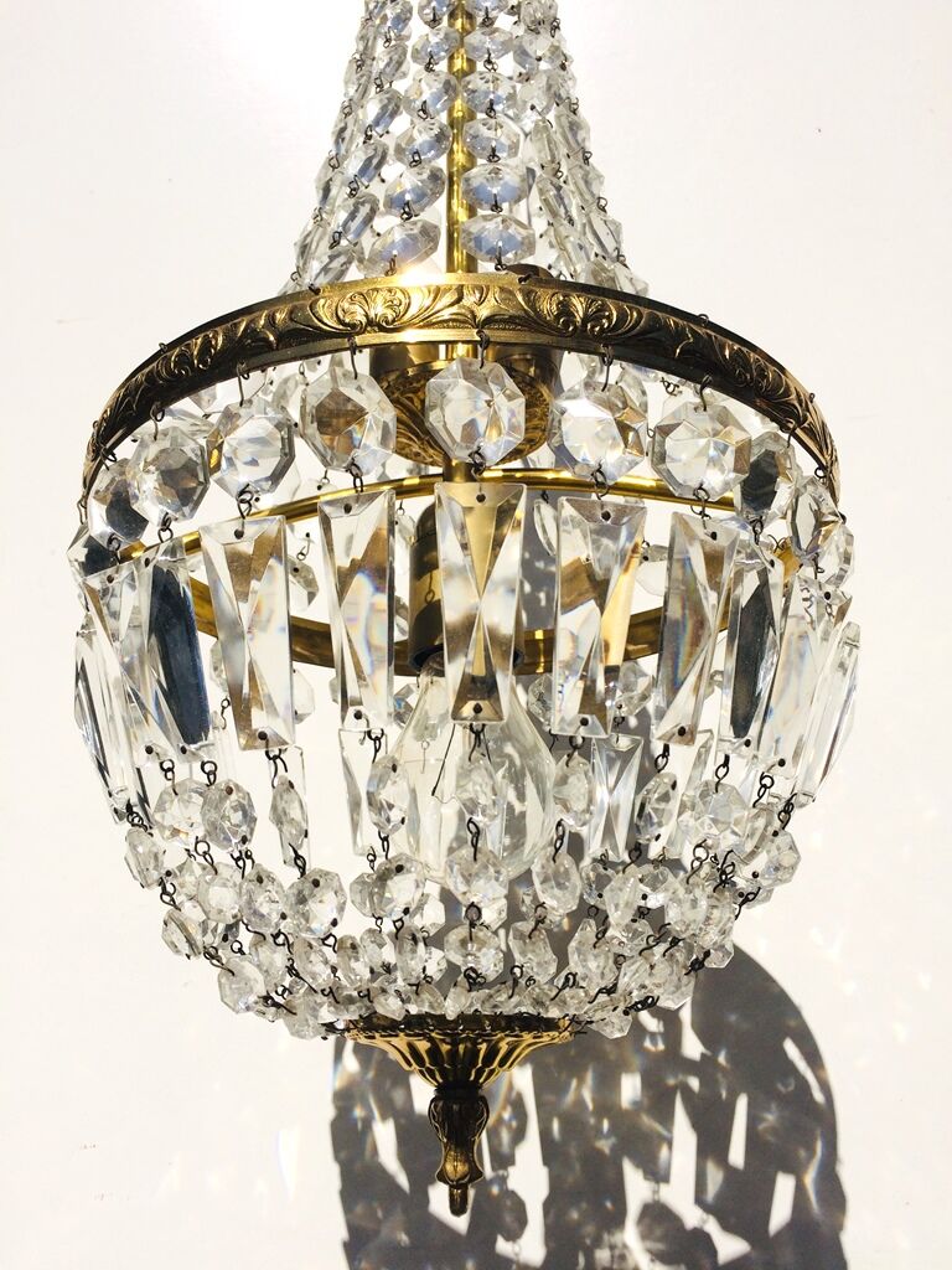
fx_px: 1063
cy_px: 635
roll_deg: -0.9
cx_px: 476
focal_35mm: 29
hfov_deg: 48.2
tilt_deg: +16.9
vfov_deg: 61.7
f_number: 2.2
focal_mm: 4.15
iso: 40
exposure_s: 1/6849
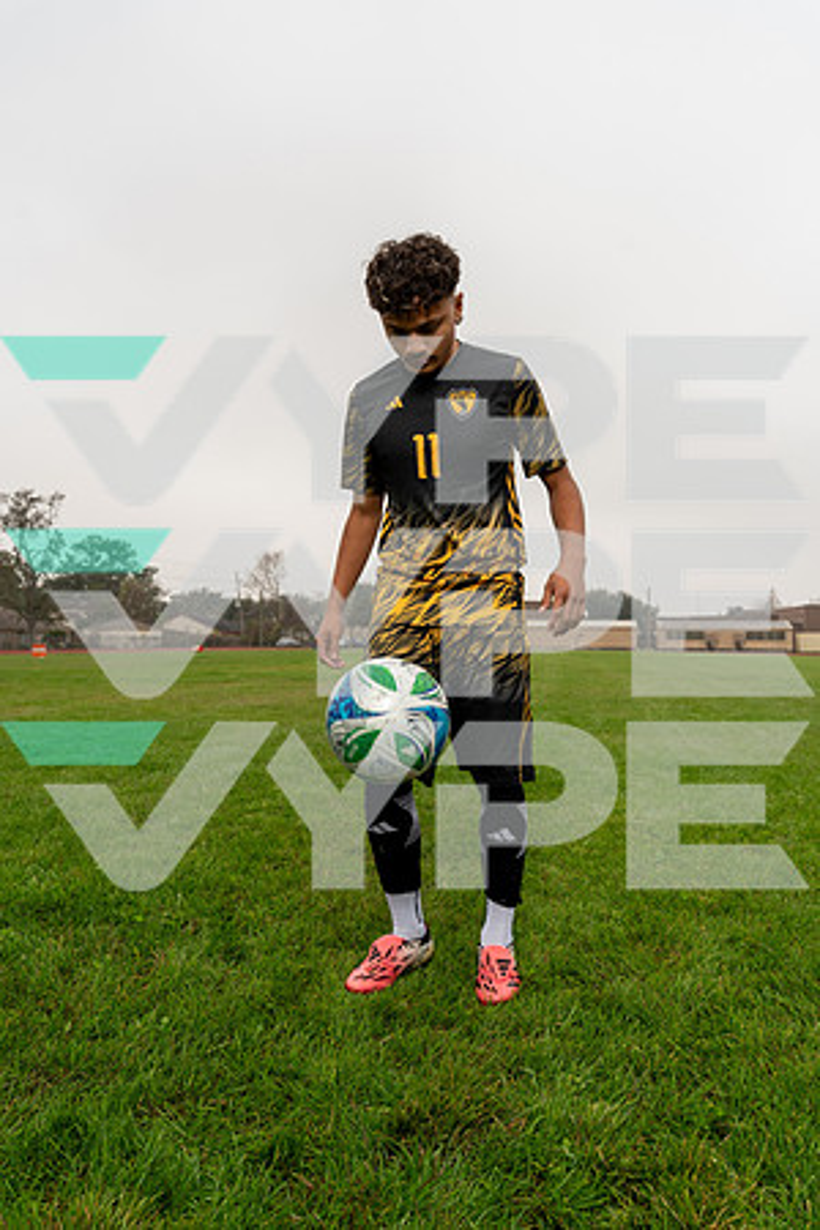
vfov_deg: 67.4
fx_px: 922
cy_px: 615
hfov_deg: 47.9
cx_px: 410
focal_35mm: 27
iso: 250
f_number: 5.6
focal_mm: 27
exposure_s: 1/200
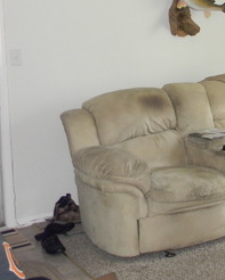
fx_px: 591
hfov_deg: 19.7
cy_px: 80
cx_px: 300
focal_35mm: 71
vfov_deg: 26.5
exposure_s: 1/26
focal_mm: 5
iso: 244
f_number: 3.5
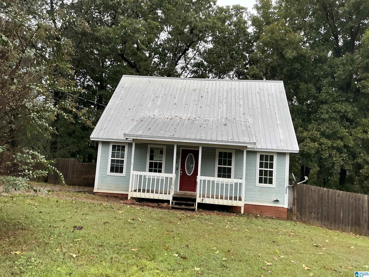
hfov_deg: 63.4
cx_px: 184
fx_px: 298
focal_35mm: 28
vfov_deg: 49.7
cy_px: 138
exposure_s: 1/159
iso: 20
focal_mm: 3
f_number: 1.8
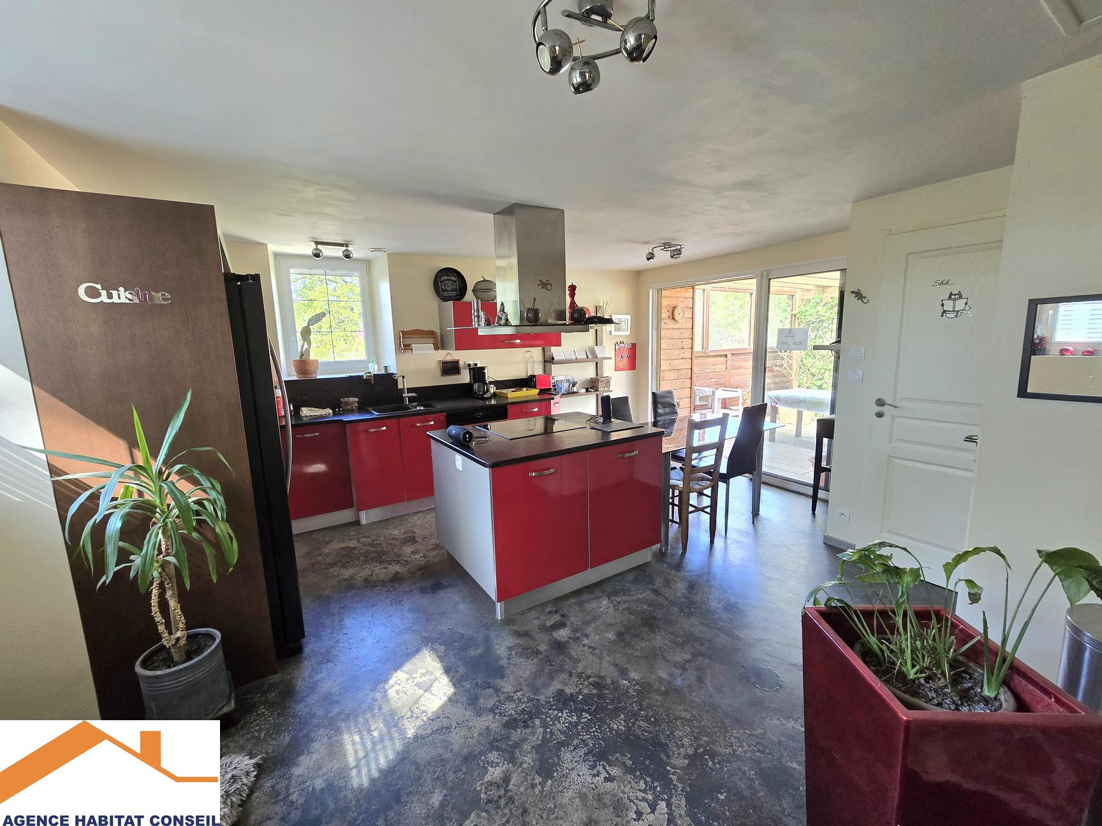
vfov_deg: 89.9
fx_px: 414
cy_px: 413
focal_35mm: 13
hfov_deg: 106.2
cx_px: 551
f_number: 2.2
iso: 160
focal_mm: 2.2
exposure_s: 1/60.2
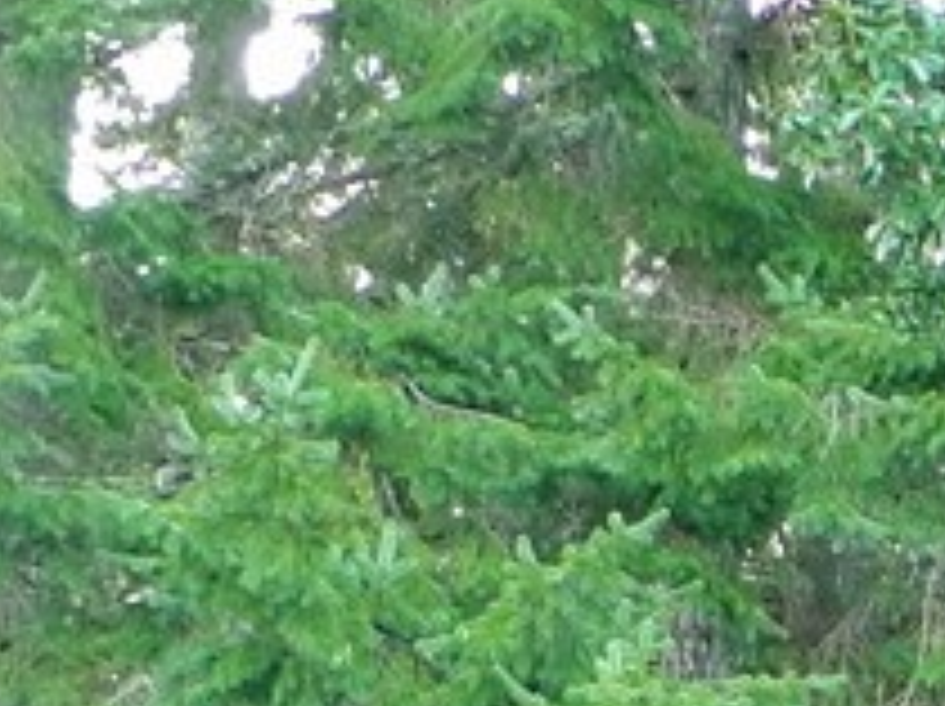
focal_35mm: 215
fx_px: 5863
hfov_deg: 8.9
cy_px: 1039
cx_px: 1652
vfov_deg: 6.8
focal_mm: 9.3
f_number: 2.5
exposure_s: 1/60
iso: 320
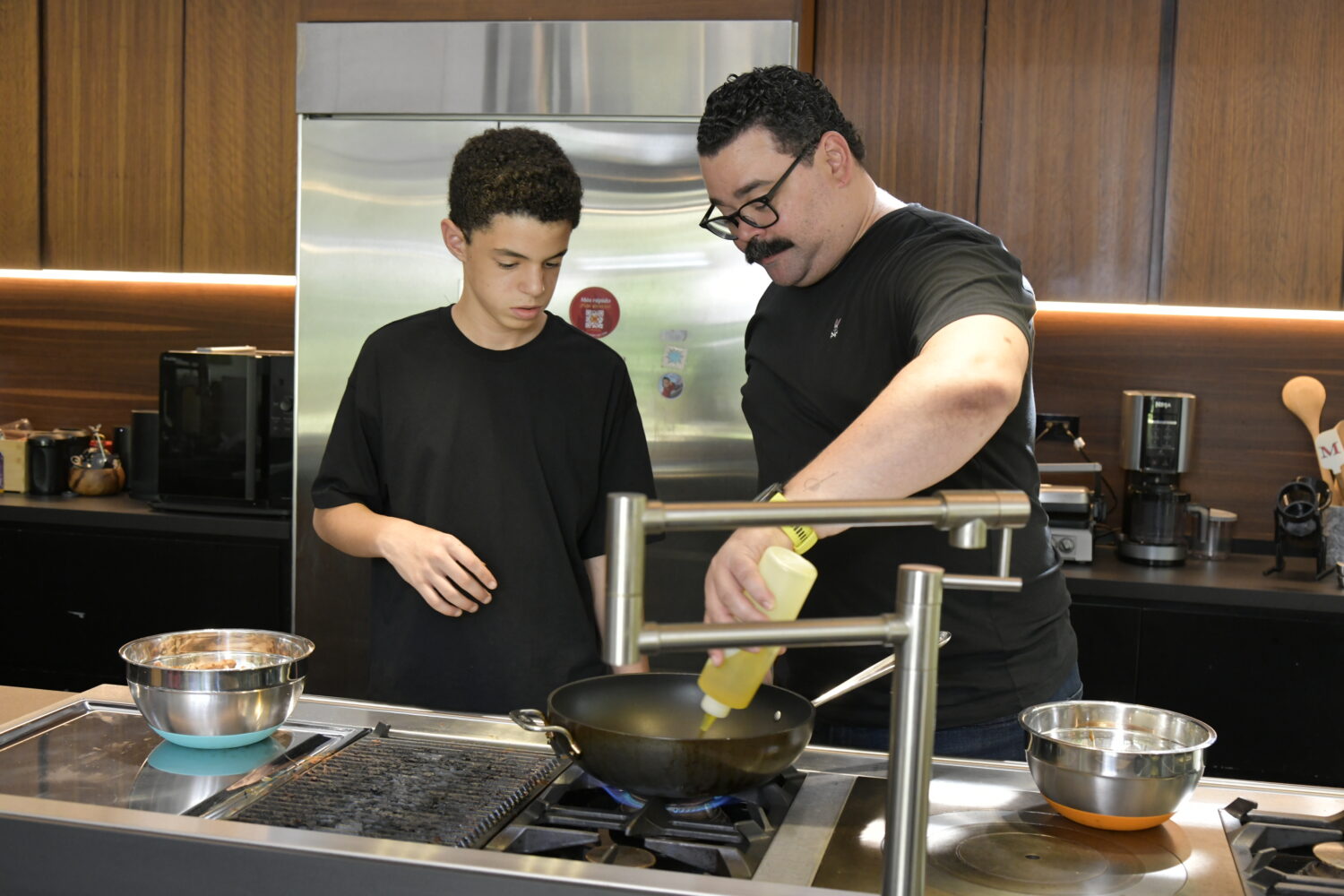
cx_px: 672
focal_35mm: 44
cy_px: 448
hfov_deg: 44.5
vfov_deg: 30.5
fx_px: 1643
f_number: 5.6
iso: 2000
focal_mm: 44
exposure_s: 1/100
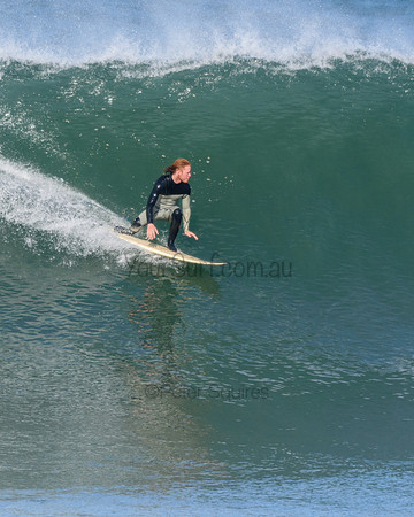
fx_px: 15377
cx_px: 138
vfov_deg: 1.9
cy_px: 216
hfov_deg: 1.5
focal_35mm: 1004
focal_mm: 380
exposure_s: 1/2000
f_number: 5.6
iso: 400
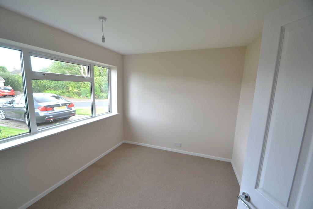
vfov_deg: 77.3
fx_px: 130
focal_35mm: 15
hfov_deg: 100.4
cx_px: 156
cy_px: 104
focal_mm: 10
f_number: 4.5
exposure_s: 1/80
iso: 400
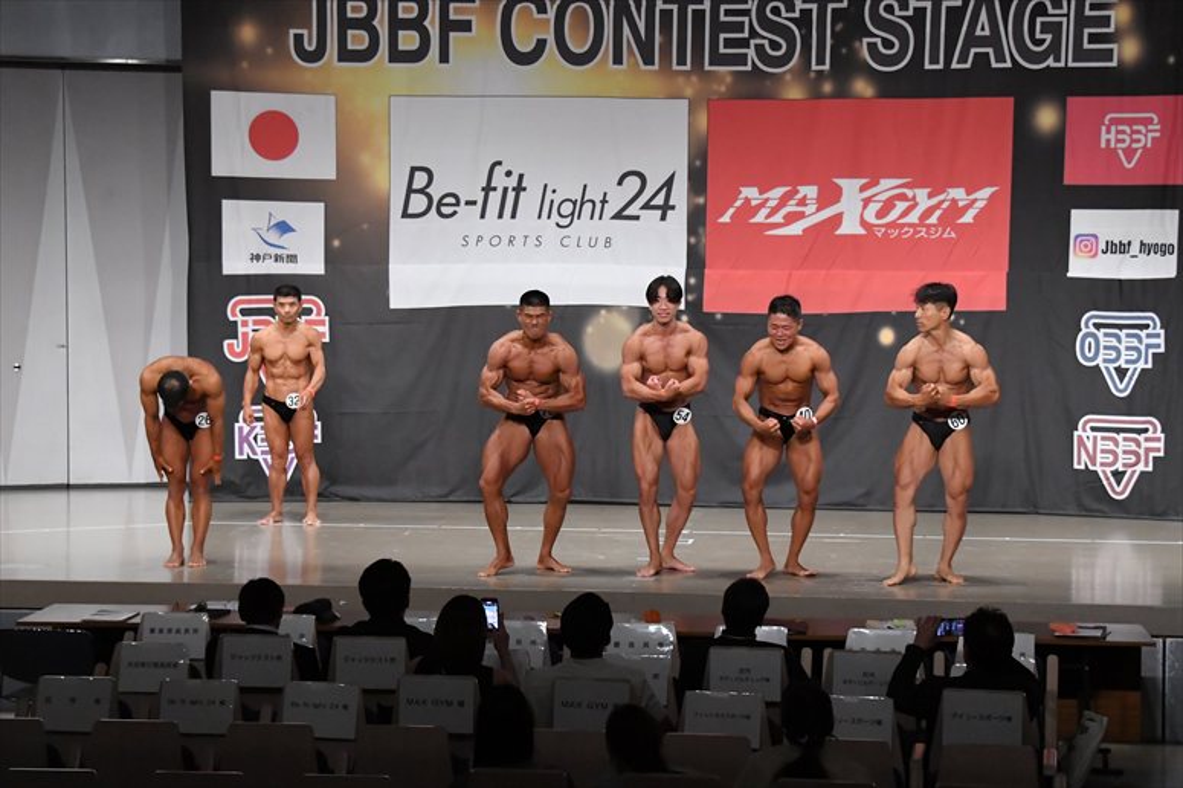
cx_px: 592
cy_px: 394
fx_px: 2858
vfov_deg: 15.7
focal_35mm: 87
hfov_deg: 23.4
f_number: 5.6
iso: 6400
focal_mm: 58
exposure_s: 1/400
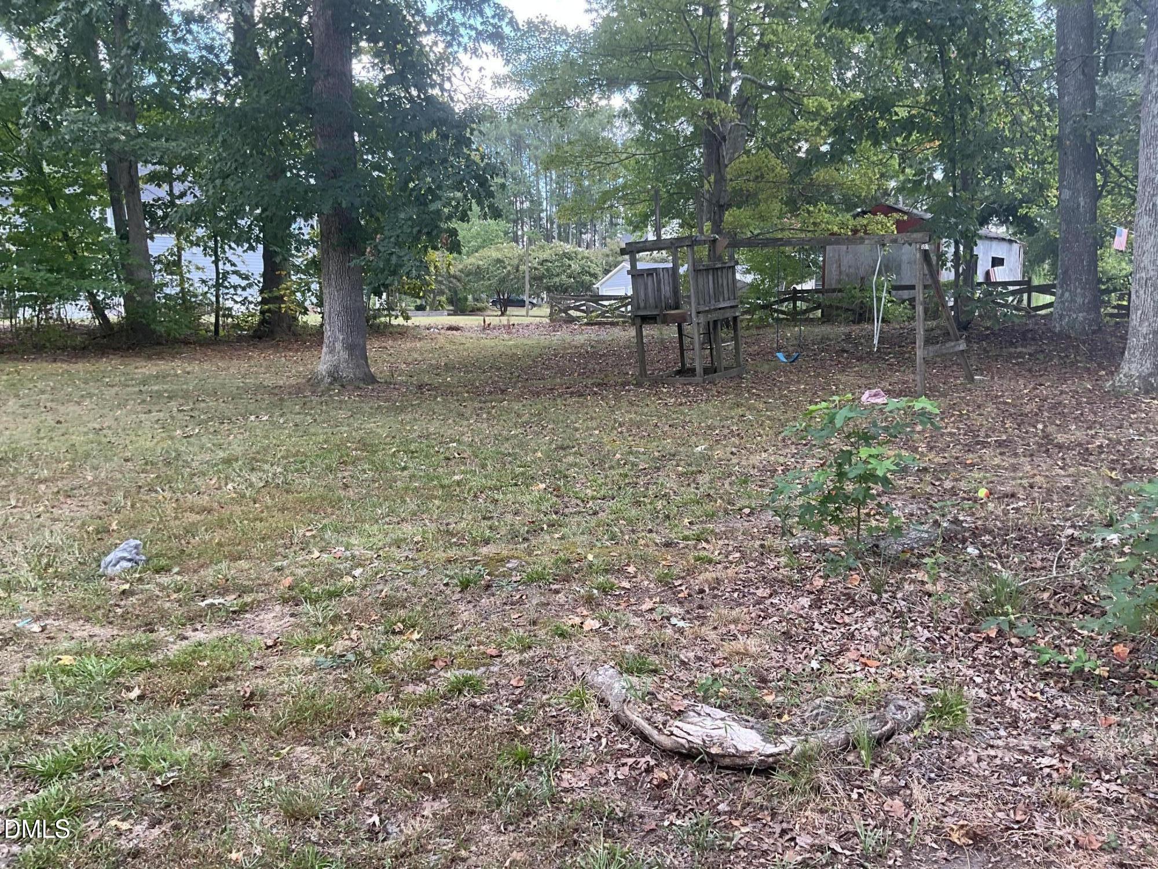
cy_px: 434
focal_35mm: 29
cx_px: 579
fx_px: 970
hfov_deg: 61.7
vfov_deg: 48.2
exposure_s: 1/143
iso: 32
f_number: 1.8
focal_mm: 3
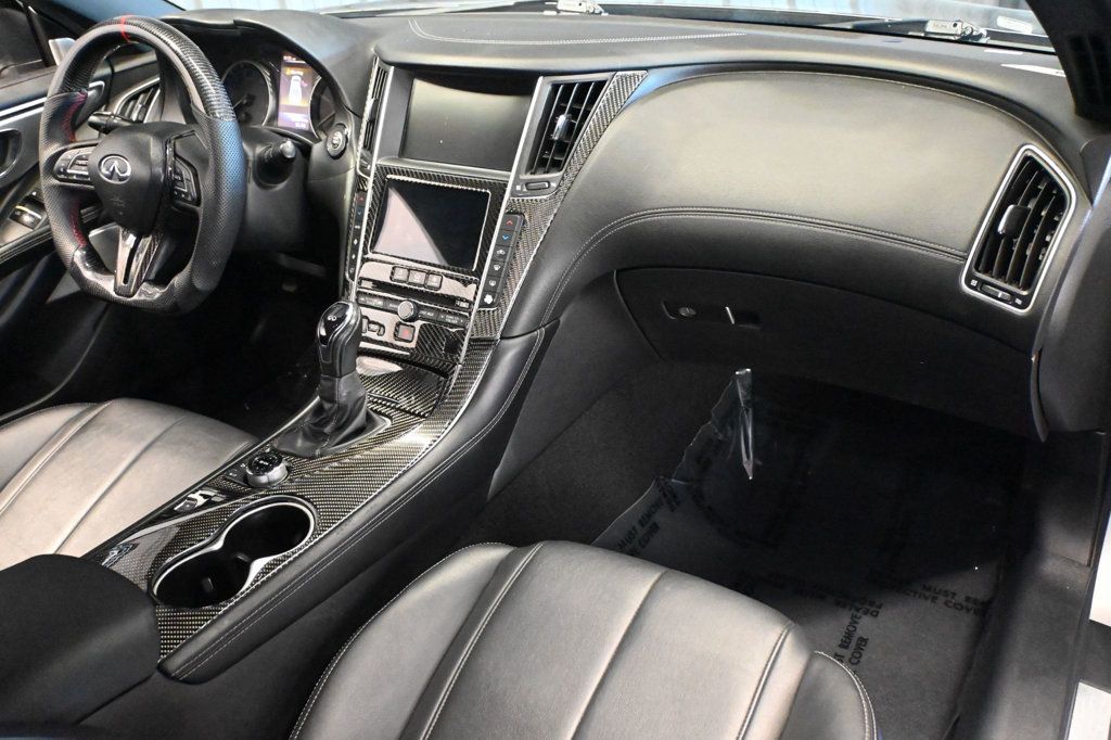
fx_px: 972
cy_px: 370
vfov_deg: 41.7
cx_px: 556
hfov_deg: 59.5
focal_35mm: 32
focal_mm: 21
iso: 12800
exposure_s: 1/40
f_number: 4
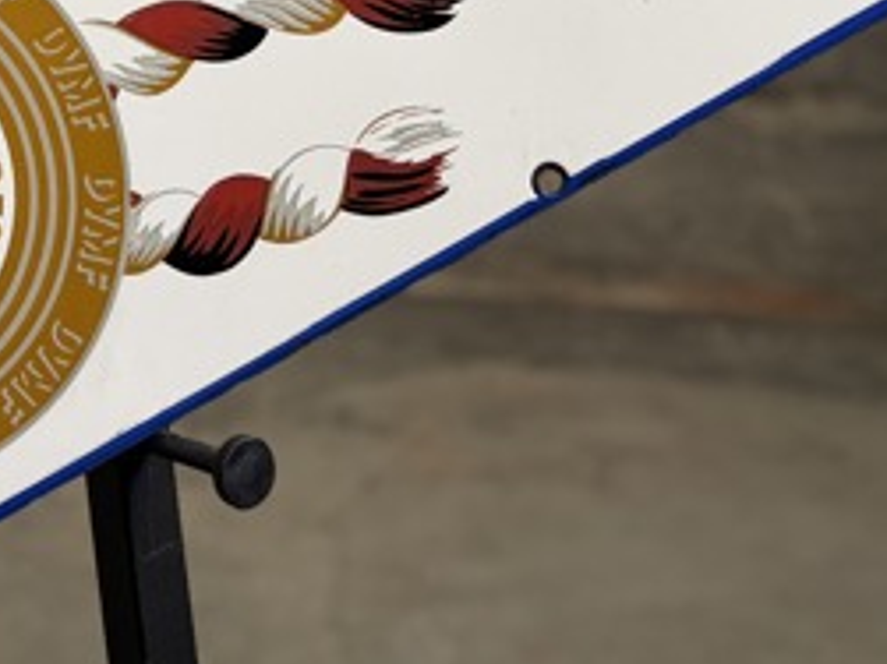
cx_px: -145
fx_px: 2126
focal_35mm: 83
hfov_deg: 22.0
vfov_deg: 16.1
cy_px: -367
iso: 125
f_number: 1.6
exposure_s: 1/108
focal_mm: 5.96
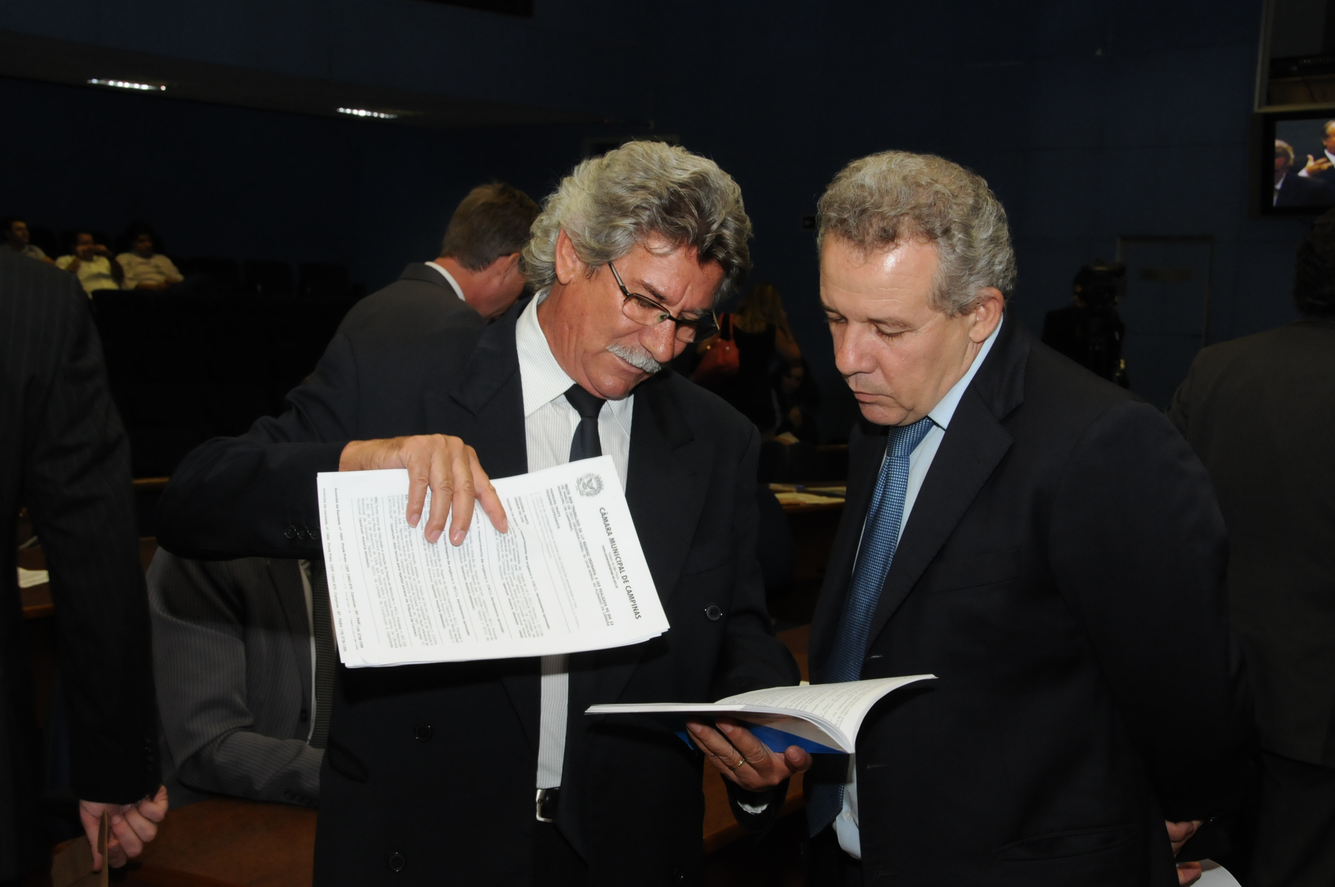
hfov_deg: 37.9
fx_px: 1944
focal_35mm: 52
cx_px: 668
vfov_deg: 25.7
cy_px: 444
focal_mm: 35
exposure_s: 1/80
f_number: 10
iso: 1000
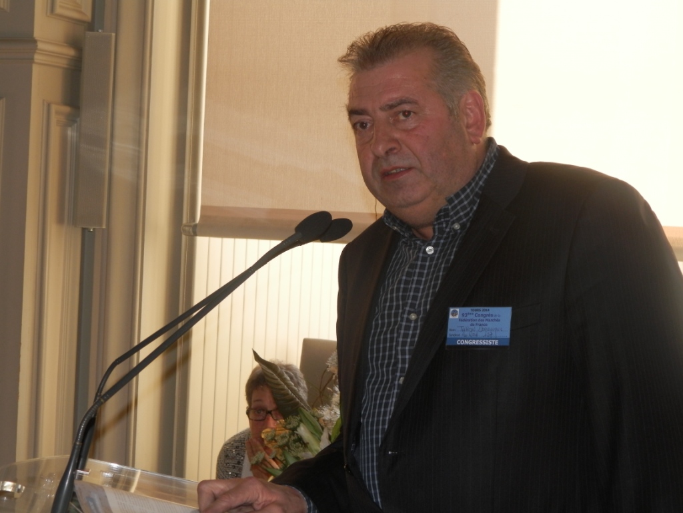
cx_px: 342
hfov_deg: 23.8
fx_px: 1618
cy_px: 256
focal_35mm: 82
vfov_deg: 18.0
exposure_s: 1/50
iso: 125
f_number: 4.2
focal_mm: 14.6
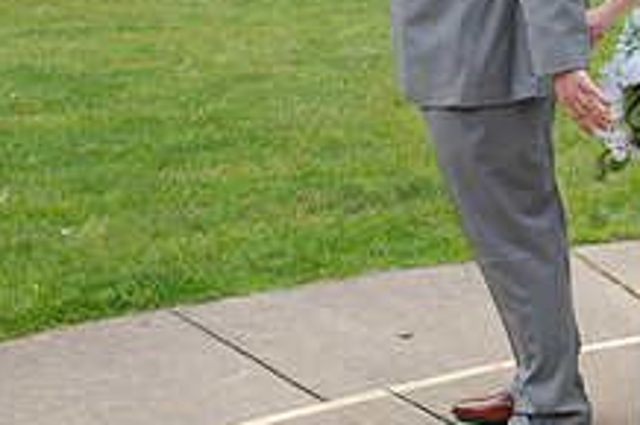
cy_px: -68
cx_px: 664
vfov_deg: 13.0
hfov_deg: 19.2
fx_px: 1830
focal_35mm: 103
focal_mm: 35
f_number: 3.5
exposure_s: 1/500
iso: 100
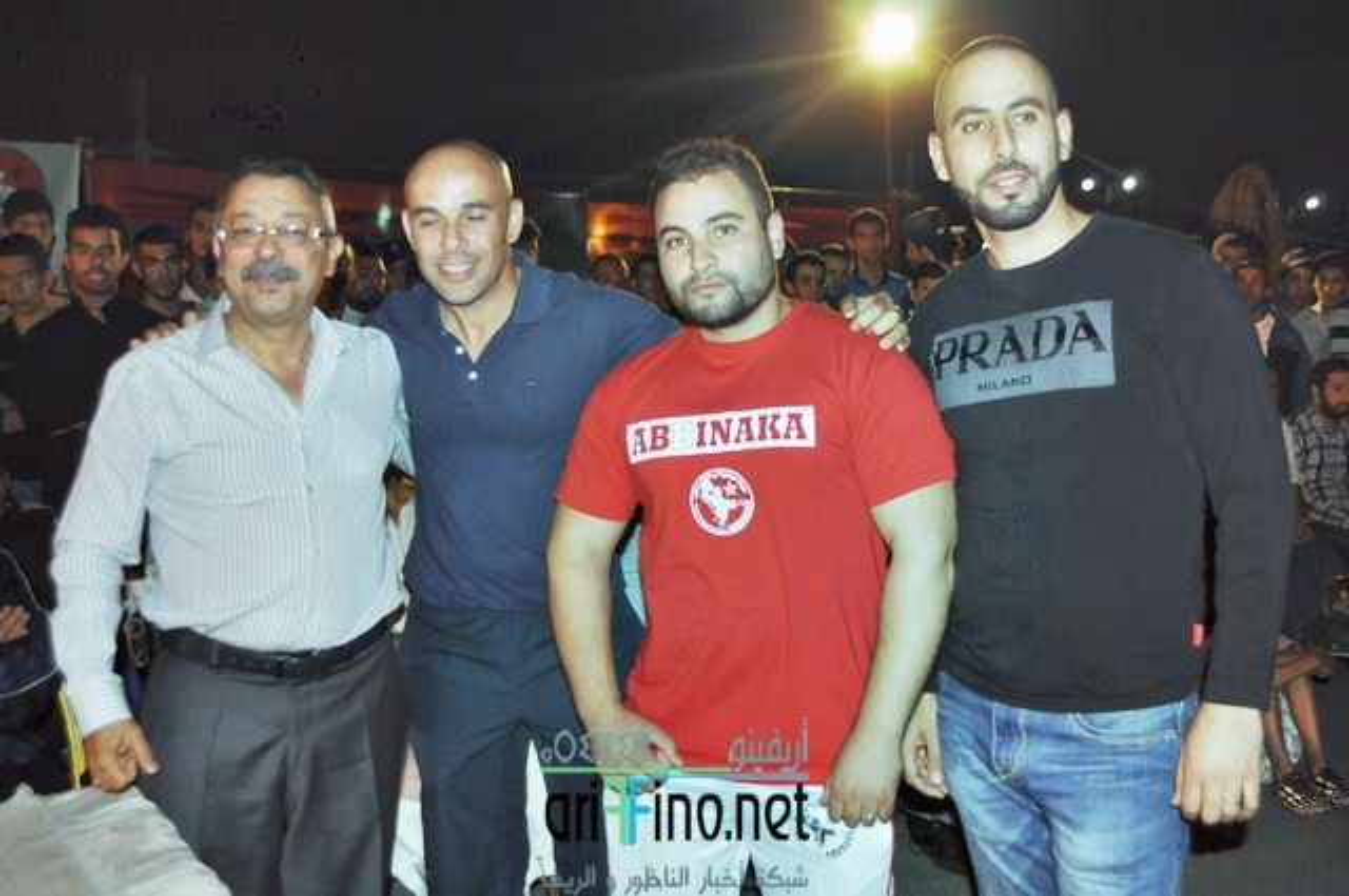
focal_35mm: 39
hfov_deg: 49.6
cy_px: 448
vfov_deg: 34.1
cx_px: 674
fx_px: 1460
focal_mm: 26
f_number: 4
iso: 800
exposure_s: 1/60
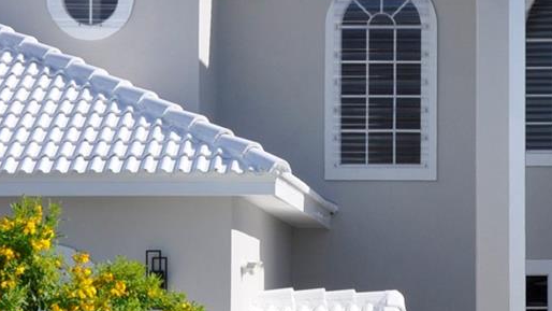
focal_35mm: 200
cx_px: 317
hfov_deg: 10.8
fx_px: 2927
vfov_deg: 6.1
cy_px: 212
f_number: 11
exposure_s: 1/500
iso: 200
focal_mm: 32
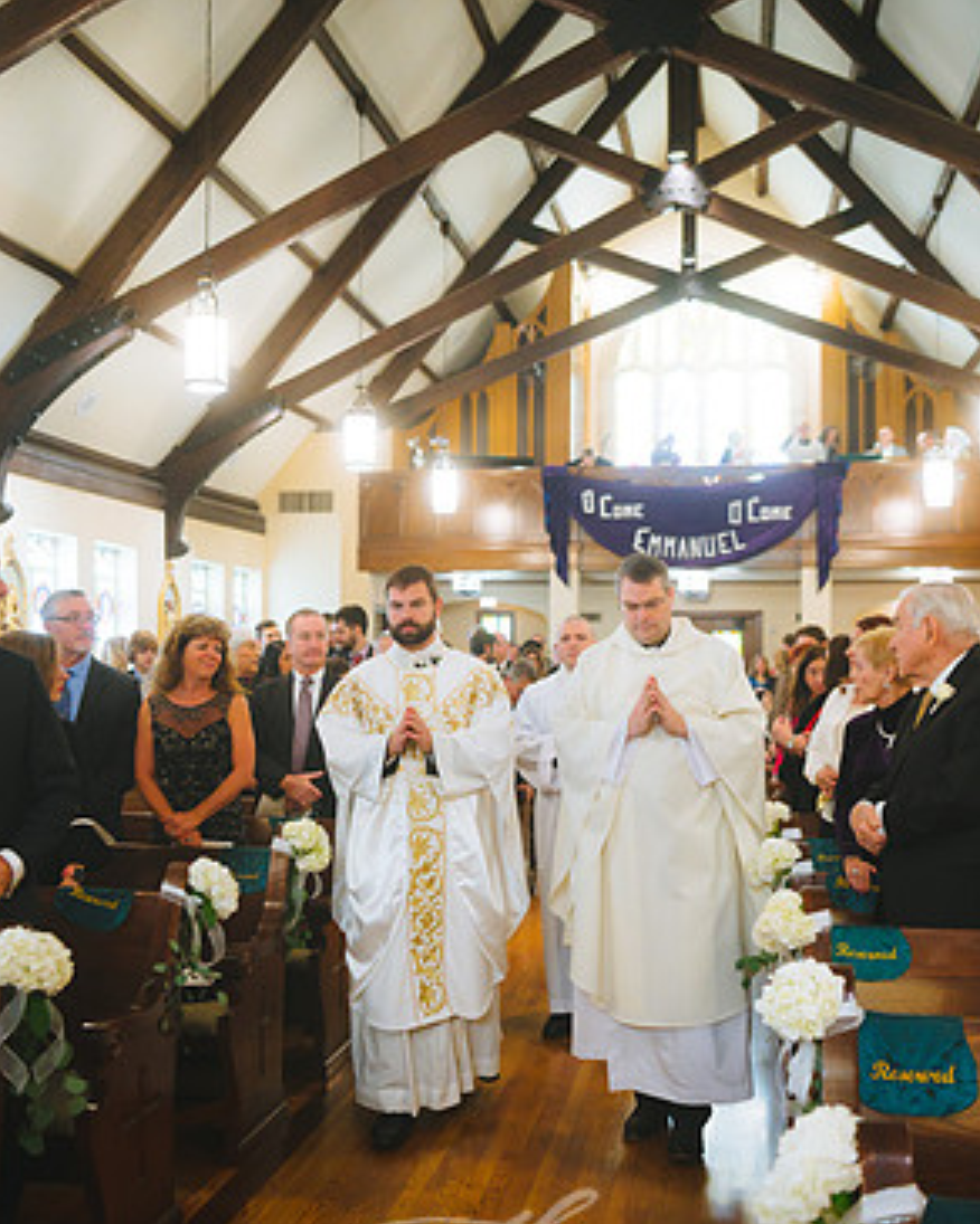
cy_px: 671
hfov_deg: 40.1
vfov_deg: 49.0
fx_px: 1341
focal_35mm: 37
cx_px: 498
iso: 2500
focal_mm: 32
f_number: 2.8
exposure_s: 1/200
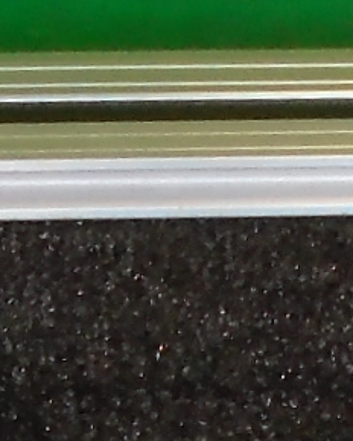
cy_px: 1268
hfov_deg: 4.7
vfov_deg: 5.8
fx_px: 4101
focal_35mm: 314
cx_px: 1102
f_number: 3.8
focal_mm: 6.4
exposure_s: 1/40
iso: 200
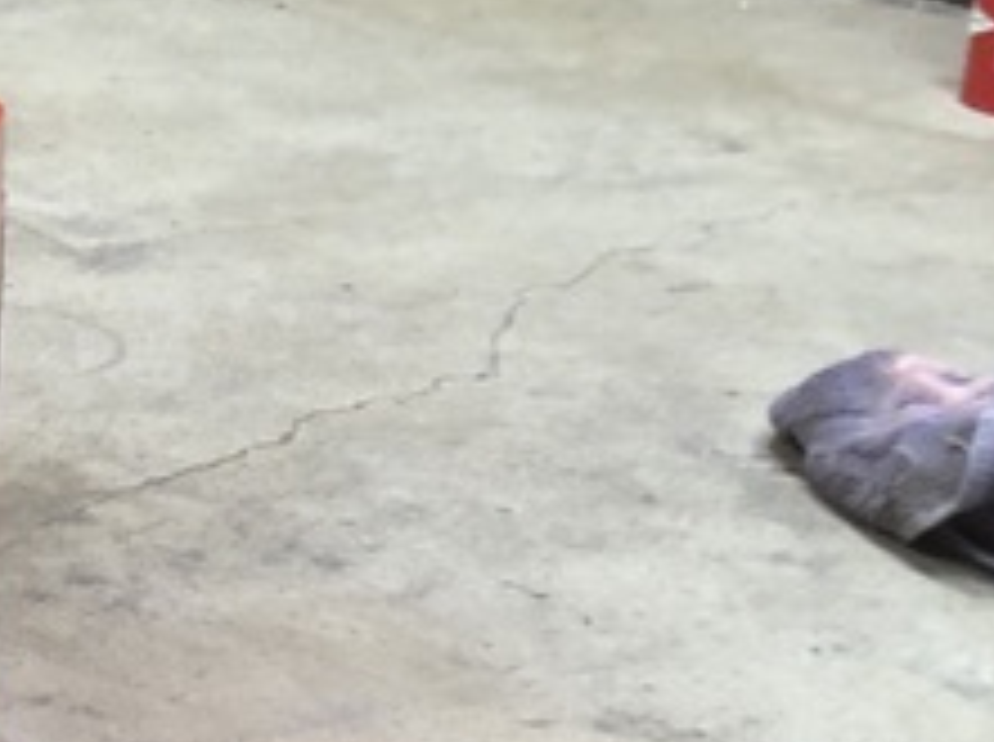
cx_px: -837
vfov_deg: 11.4
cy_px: 450
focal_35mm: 130
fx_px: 3727
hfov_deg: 13.5
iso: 40
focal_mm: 4
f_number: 1.8
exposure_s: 1/17
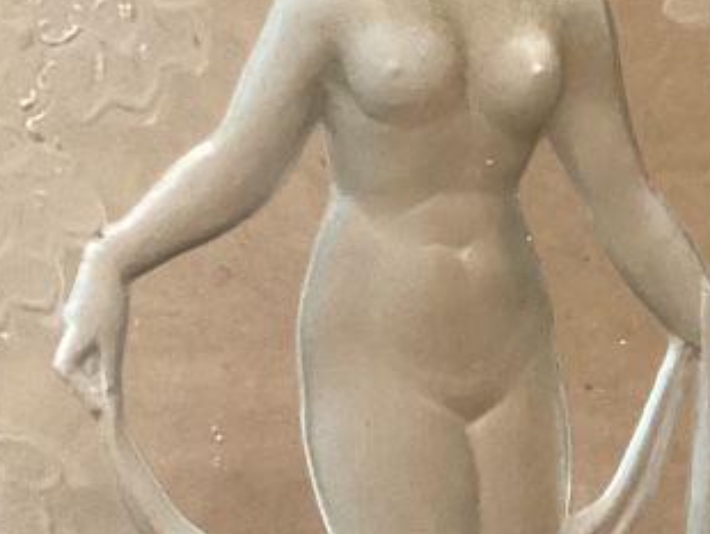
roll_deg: -2.5
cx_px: 428
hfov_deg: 16.4
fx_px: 2463
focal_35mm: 120
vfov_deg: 12.3
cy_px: 394
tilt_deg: -13.6
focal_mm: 3.3
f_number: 2.4
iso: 500
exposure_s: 1/25
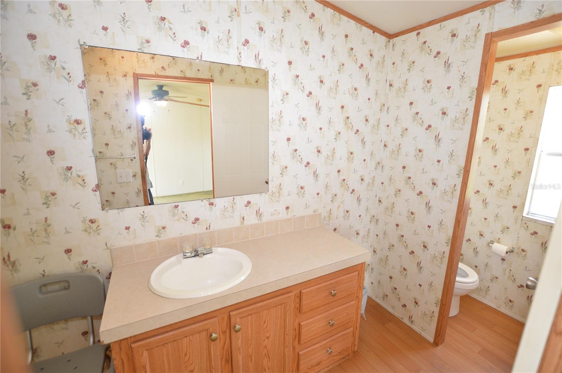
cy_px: 186
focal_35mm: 15
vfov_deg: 77.2
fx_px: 234
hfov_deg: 100.5
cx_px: 281
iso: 400
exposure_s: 1/60
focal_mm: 10
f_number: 4
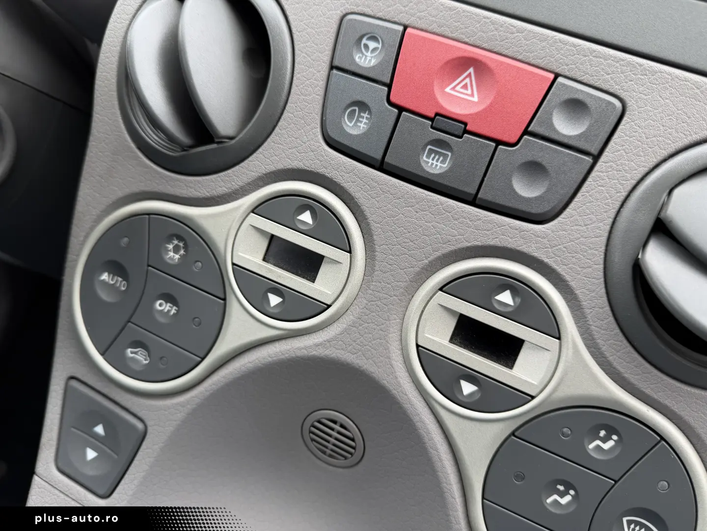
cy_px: 266
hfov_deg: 71.6
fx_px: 490
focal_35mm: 24
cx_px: 354
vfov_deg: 56.8
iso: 64
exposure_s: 1/121
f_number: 1.78
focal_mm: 6.76
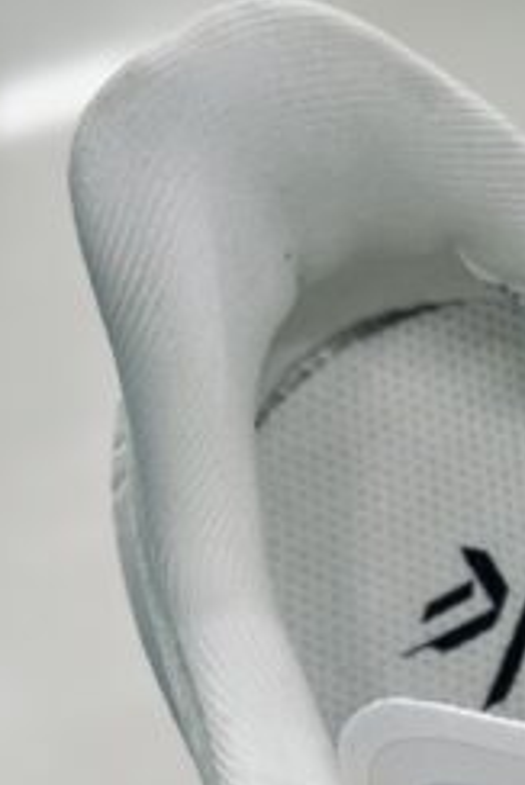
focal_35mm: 191
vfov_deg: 10.5
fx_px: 4172
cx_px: 995
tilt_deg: -58.9
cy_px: 1034
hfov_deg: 7.0
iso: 64
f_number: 1.78
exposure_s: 1/120
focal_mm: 6.86
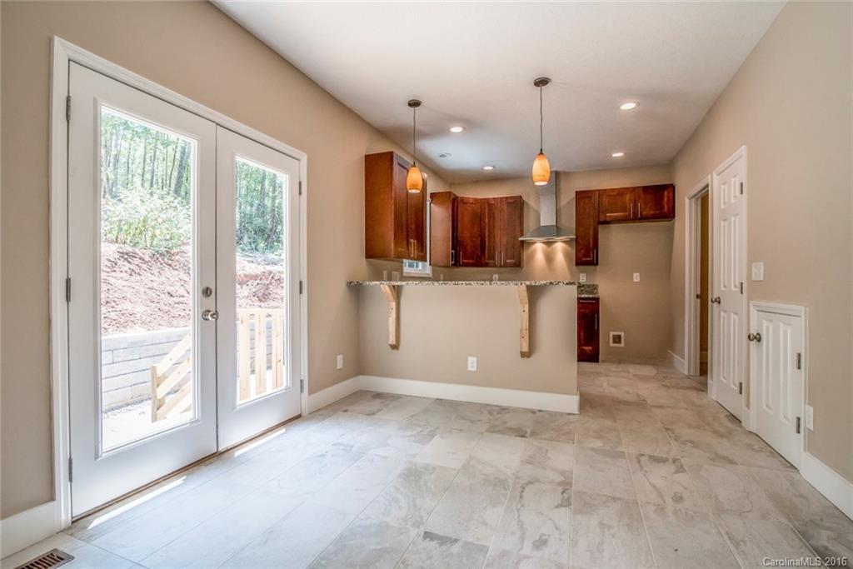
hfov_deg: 96.7
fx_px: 379
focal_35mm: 16
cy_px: 284
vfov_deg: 73.8
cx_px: 426
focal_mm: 16
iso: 1250
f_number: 9
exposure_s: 1/320
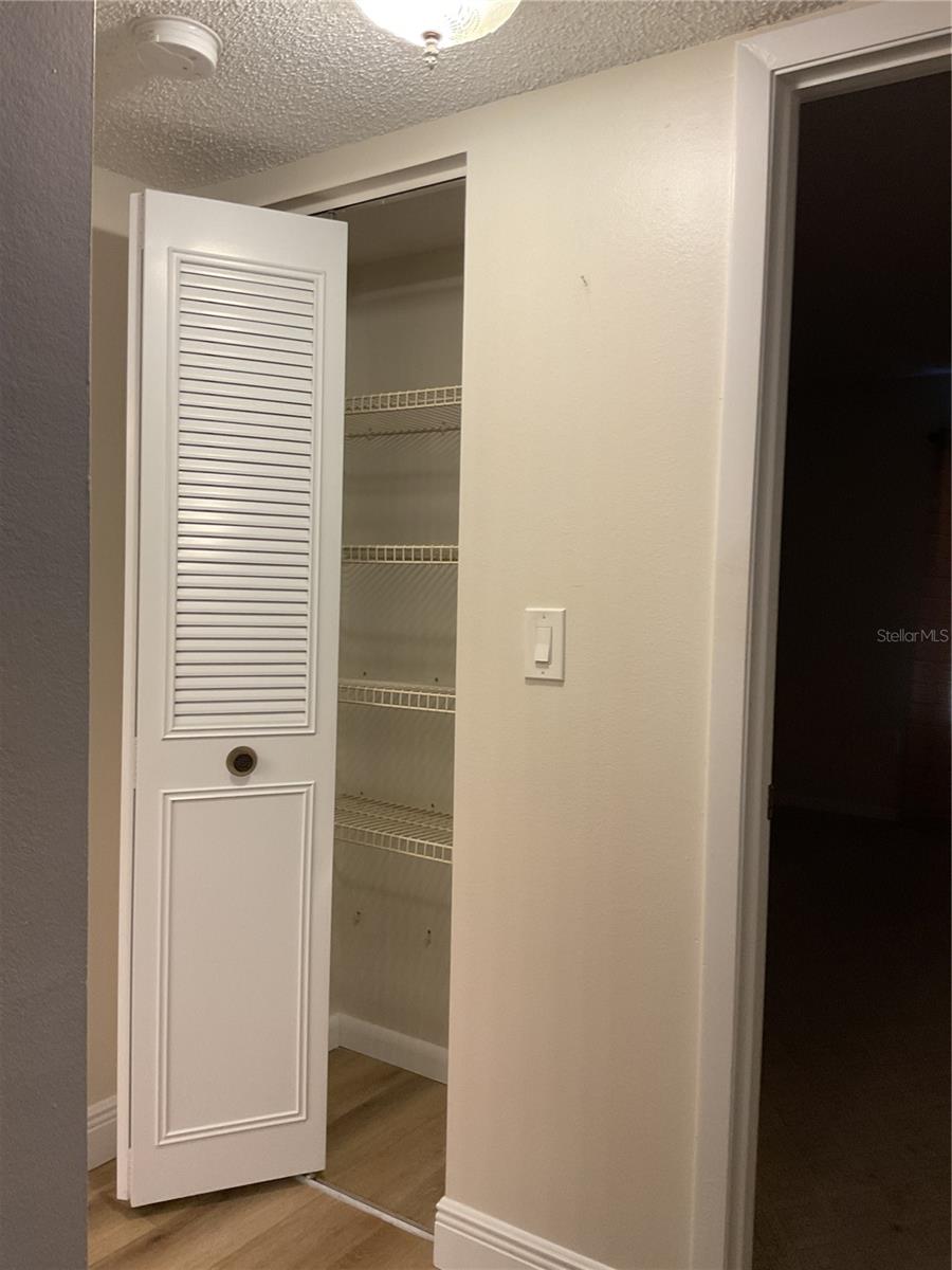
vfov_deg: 61.7
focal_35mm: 29
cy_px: 635
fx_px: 1063
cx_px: 476
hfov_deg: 48.2
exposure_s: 1/60
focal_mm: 3
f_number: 1.8
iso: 80
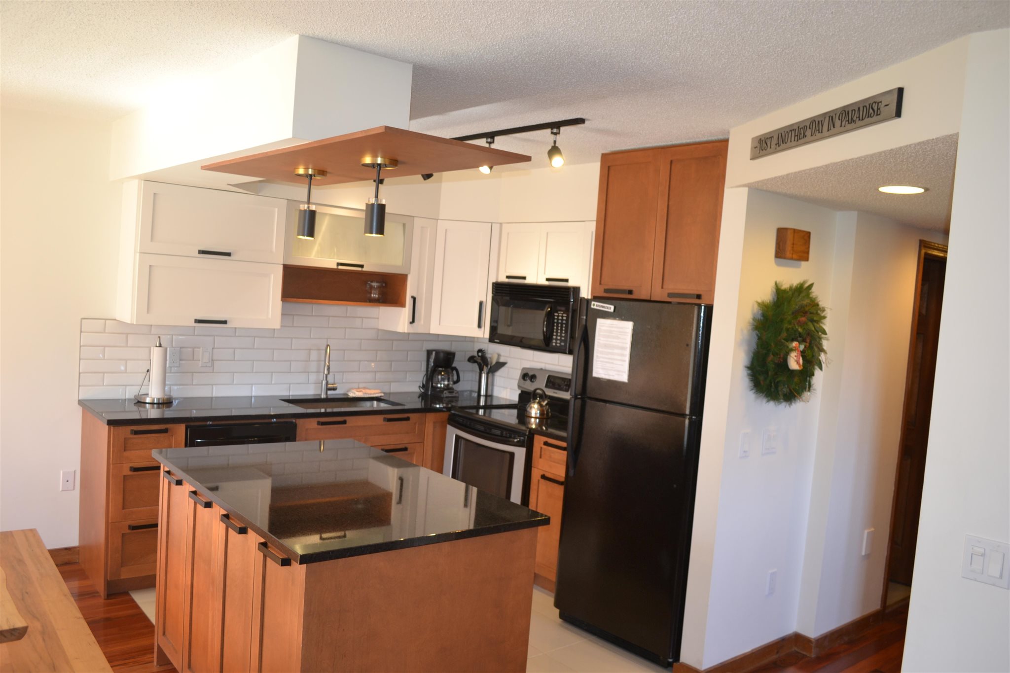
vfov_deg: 47.9
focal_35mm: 27
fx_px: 757
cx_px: 505
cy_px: 336
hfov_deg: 67.4
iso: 250
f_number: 3.5
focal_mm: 18
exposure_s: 1/30
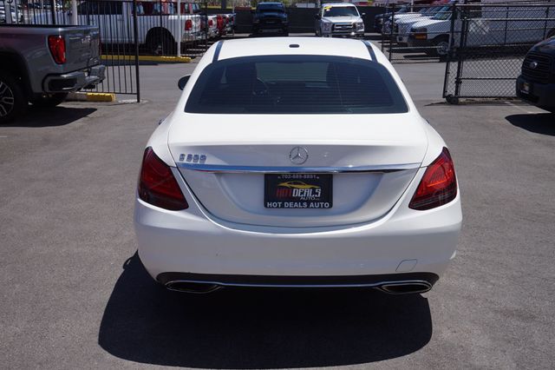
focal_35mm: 38
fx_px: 578
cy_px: 185
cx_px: 278
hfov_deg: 51.3
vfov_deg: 35.5
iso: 100
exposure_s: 1/250
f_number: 10
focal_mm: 25
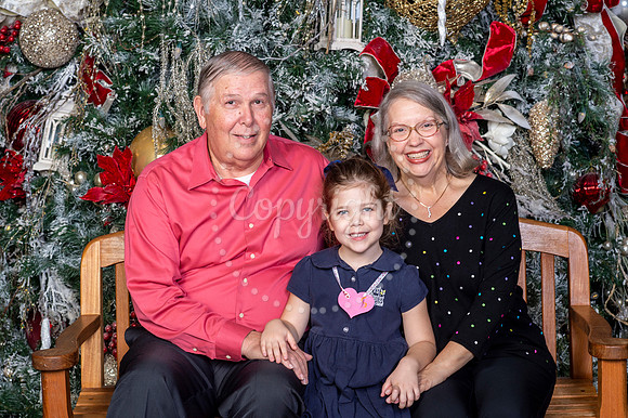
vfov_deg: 16.1
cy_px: 209
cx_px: 314
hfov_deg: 23.9
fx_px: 1482
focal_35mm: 85
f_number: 8
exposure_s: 1/125
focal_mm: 85
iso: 400
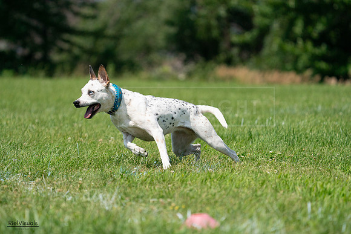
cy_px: 117
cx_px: 176
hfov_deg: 7.4
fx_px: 2701
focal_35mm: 277
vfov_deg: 5.0
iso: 500
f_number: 5.6
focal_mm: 277
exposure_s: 1/4000
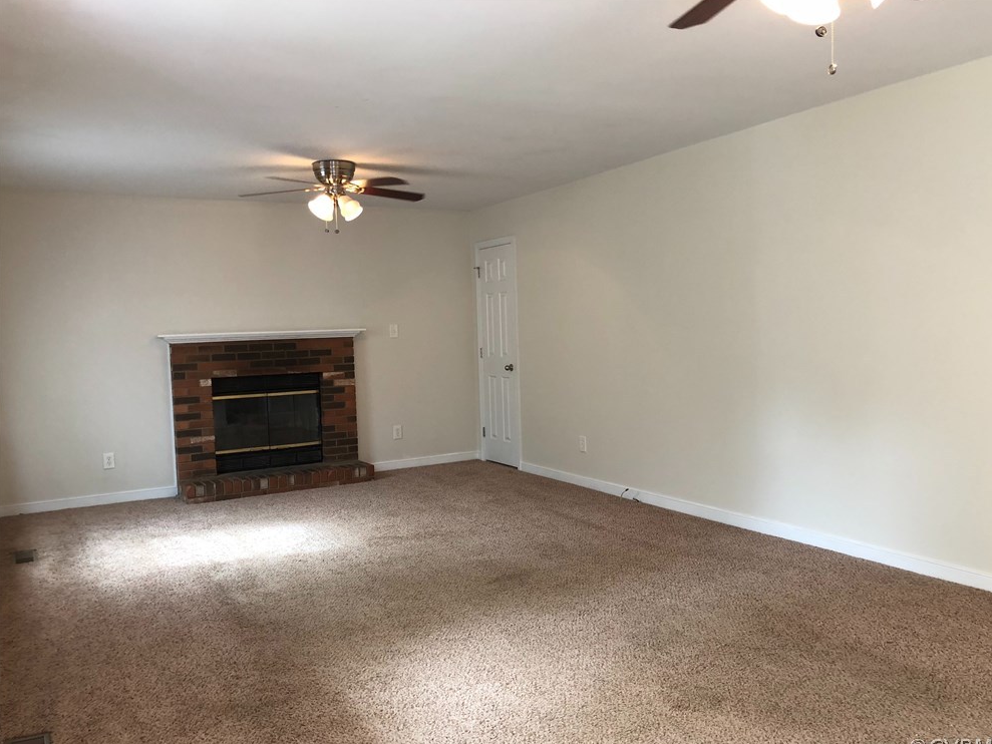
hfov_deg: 61.6
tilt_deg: -4.7
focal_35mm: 29
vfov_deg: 48.2
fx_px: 831
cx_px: 511
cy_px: 379
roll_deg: +1.5
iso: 40
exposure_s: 1/17
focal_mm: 3.99
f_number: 1.8
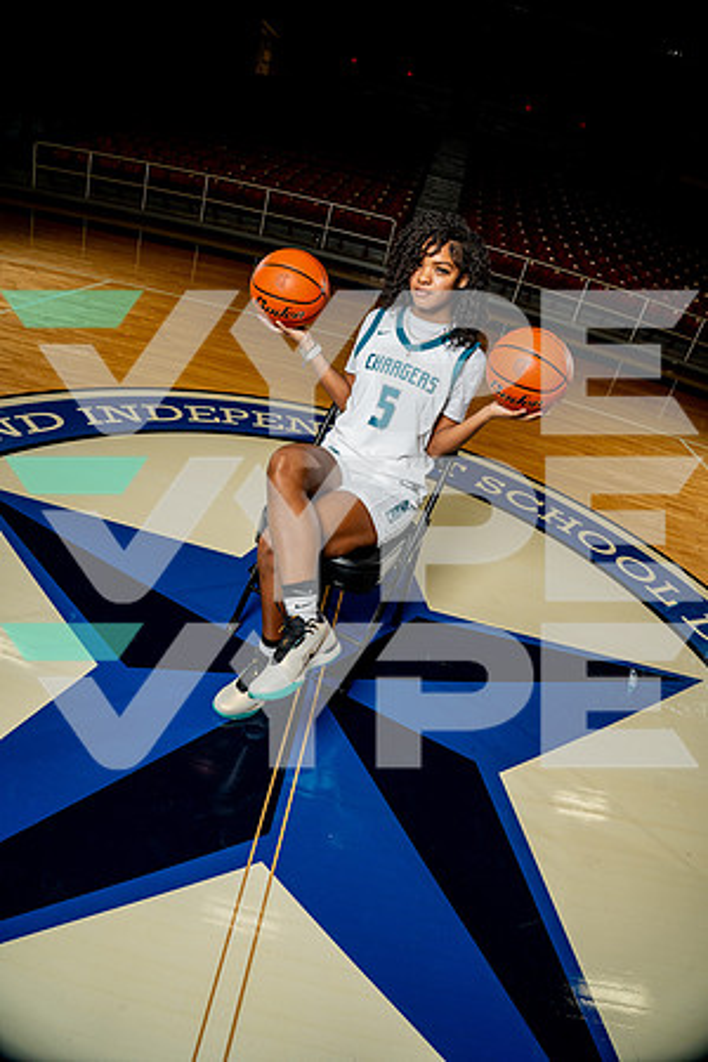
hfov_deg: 61.9
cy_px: 531
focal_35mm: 20
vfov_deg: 84.0
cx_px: 354
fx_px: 590
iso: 640
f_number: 5.6
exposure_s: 1/250
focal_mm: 20
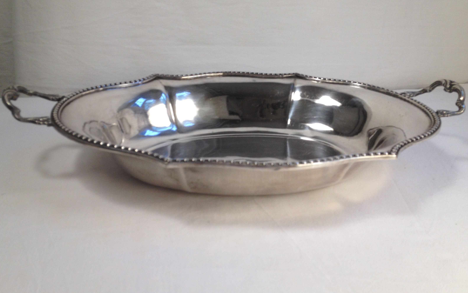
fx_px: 485
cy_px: 126
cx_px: 229
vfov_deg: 33.5
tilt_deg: -22.0
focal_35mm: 38
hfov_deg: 51.5
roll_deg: -0.7
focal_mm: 4.28
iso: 50
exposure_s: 1/30
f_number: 2.4
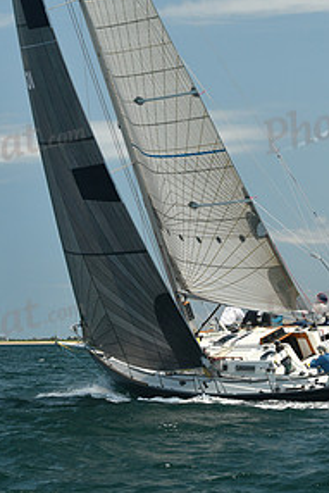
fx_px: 1944
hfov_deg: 9.7
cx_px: 175
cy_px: 45
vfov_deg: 14.3
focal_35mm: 142
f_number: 7.1
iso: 320
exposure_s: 1/640
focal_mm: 70
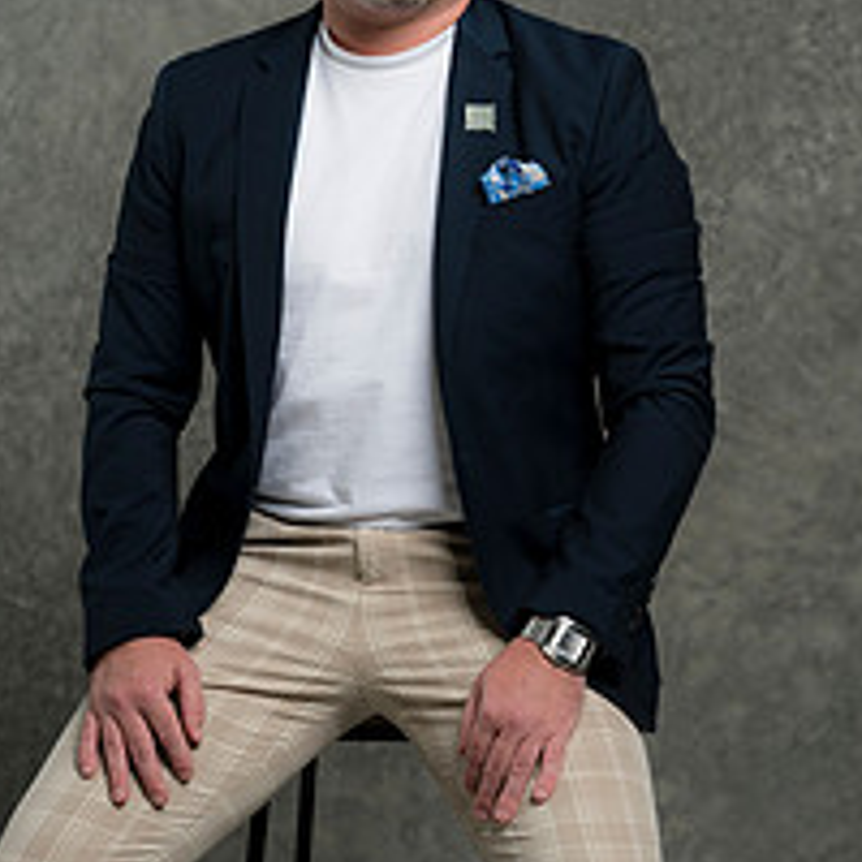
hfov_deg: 16.6
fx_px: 2958
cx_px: 340
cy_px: 509
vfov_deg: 16.6
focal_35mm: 105
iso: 125
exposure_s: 1/160
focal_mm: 55
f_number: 4
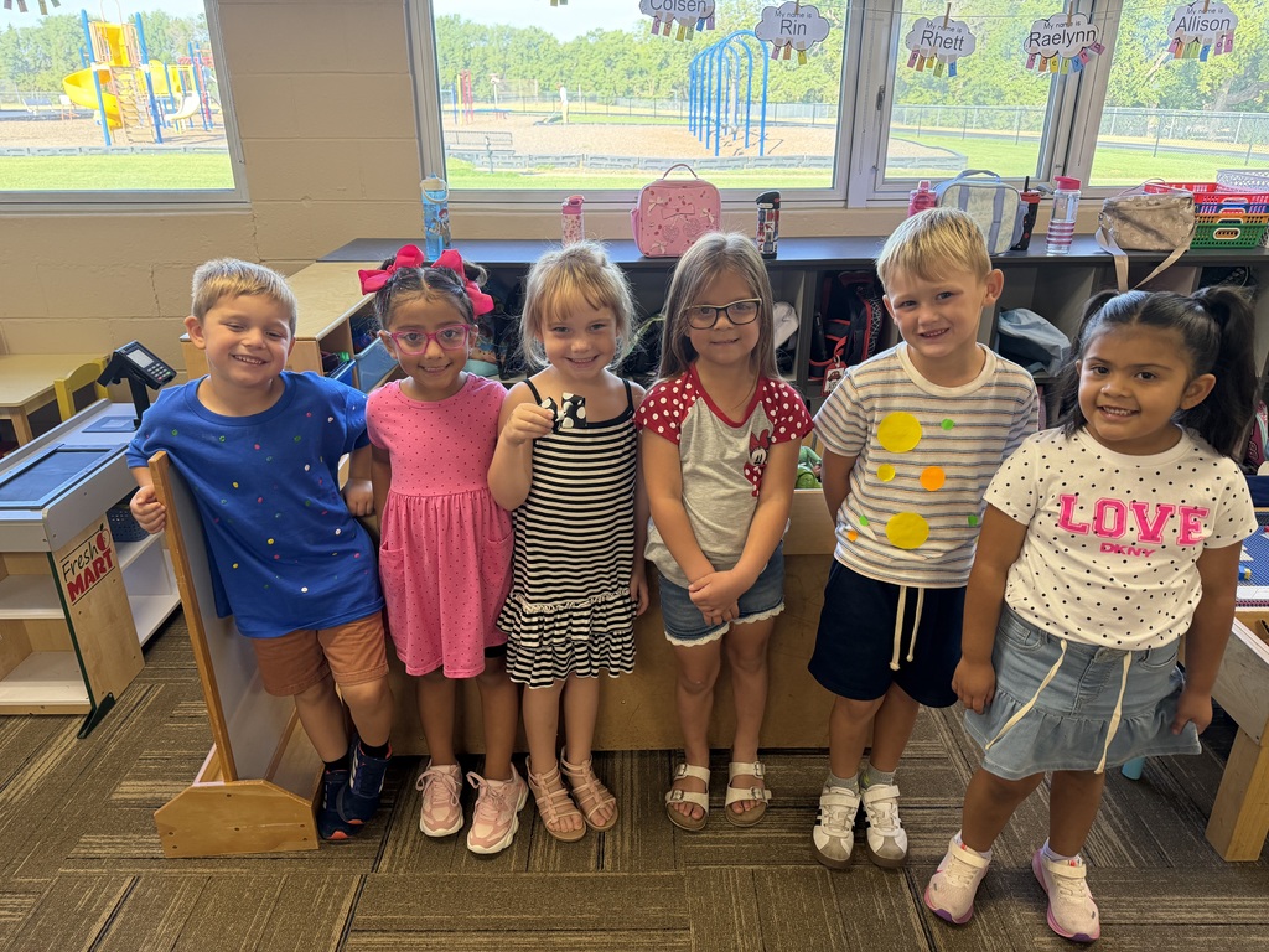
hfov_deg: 71.6
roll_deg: +0.2
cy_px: 476
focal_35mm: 24
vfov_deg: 56.8
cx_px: 634
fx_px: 880
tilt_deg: -23.6
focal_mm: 6.76
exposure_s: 1/120
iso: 320
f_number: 1.78
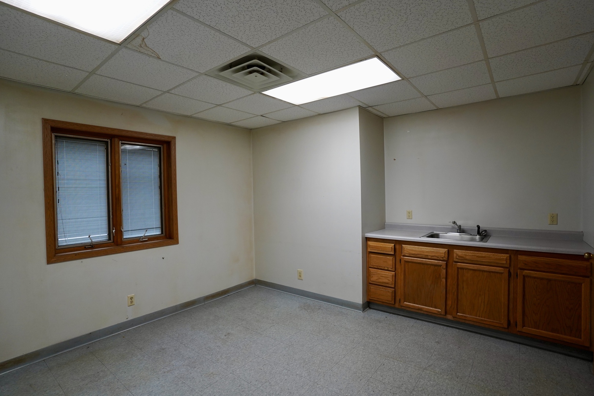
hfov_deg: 93.3
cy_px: 198
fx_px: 280
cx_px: 297
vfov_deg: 70.4
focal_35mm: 17
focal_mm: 17
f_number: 4
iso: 1250
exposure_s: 1/160
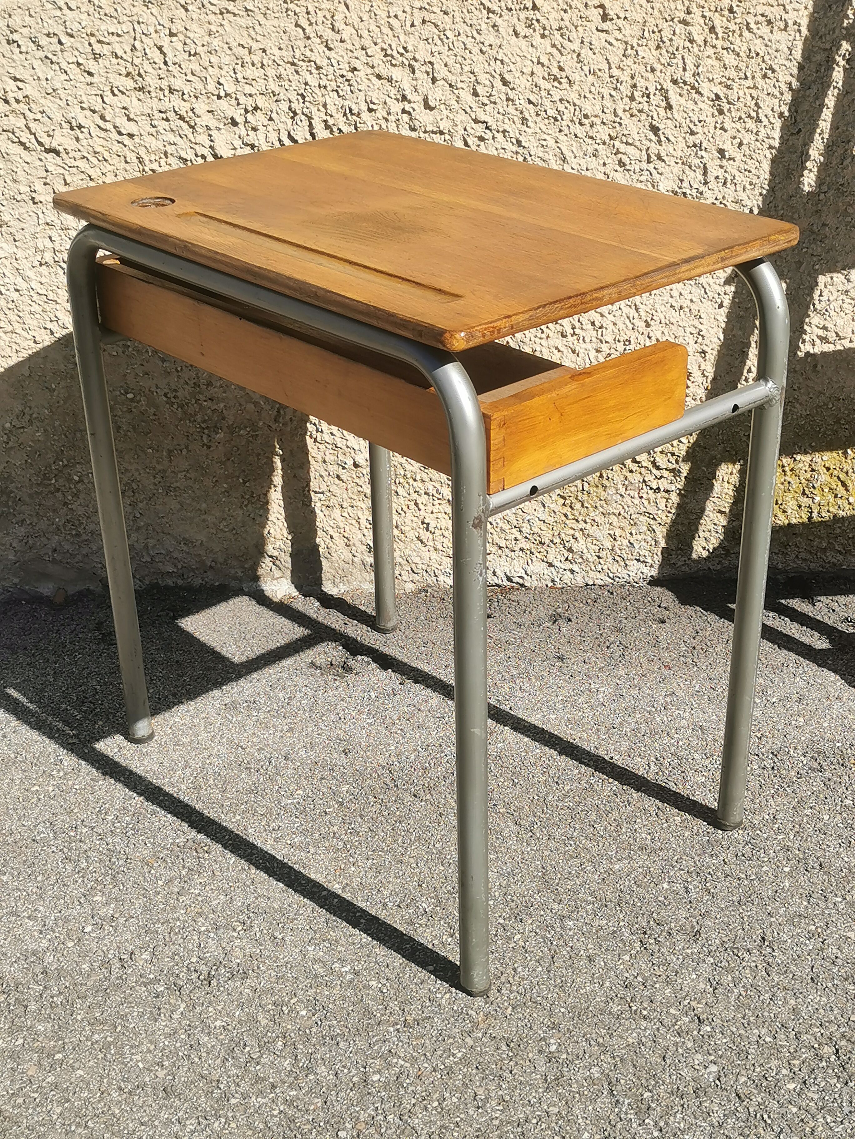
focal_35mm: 46
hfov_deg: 31.5
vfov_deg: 41.2
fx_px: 1515
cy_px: 570
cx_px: 428
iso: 50
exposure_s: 1/2703
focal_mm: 5.58
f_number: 1.8
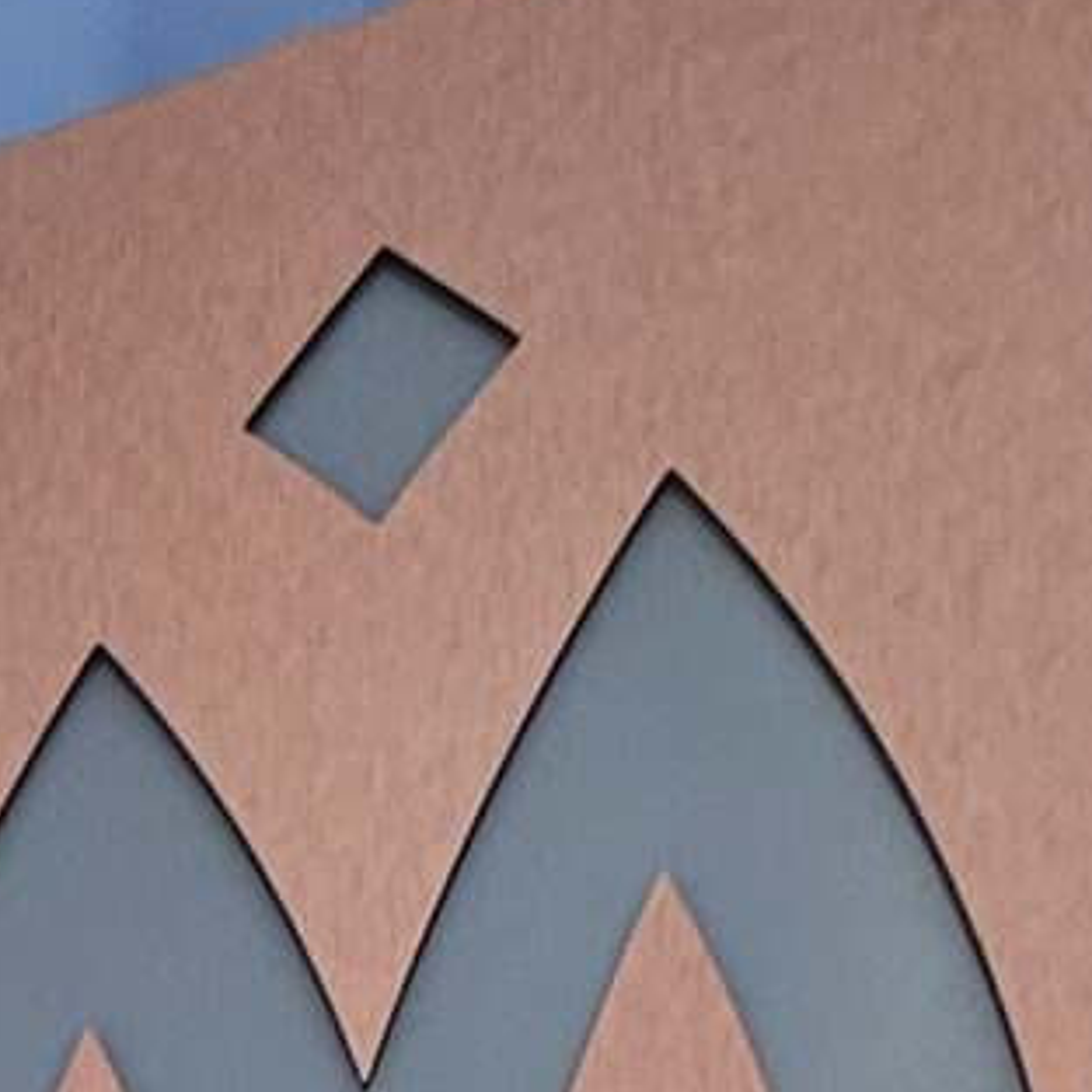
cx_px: -977
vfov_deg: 9.2
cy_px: 3970
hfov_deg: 15.4
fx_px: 3355
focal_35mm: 94
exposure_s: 1/2234
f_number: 2.2
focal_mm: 2.2
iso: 50
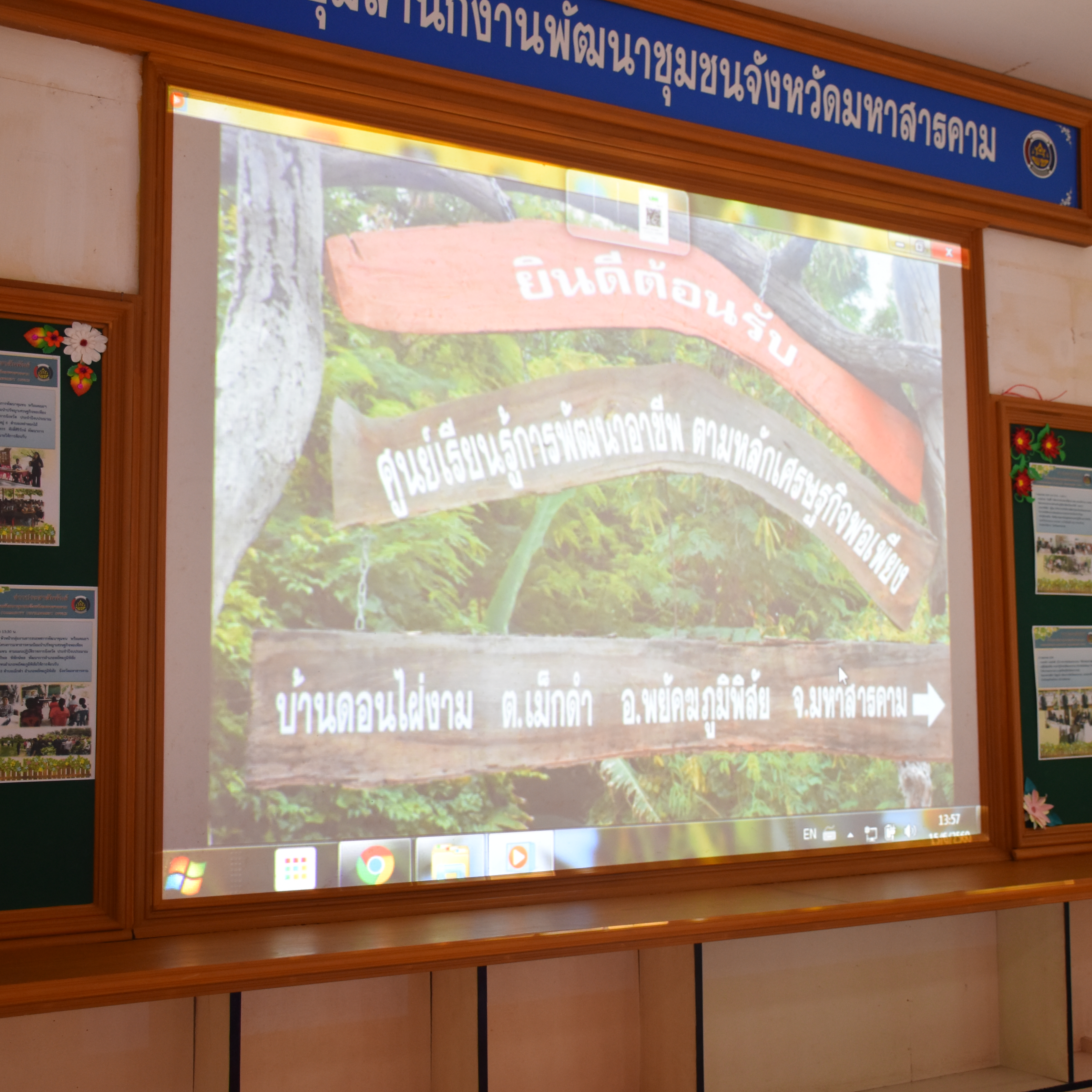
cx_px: 714
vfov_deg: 37.8
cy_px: 554
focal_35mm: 45
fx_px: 1593
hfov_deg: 37.5
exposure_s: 1/60
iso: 720
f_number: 4
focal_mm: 23
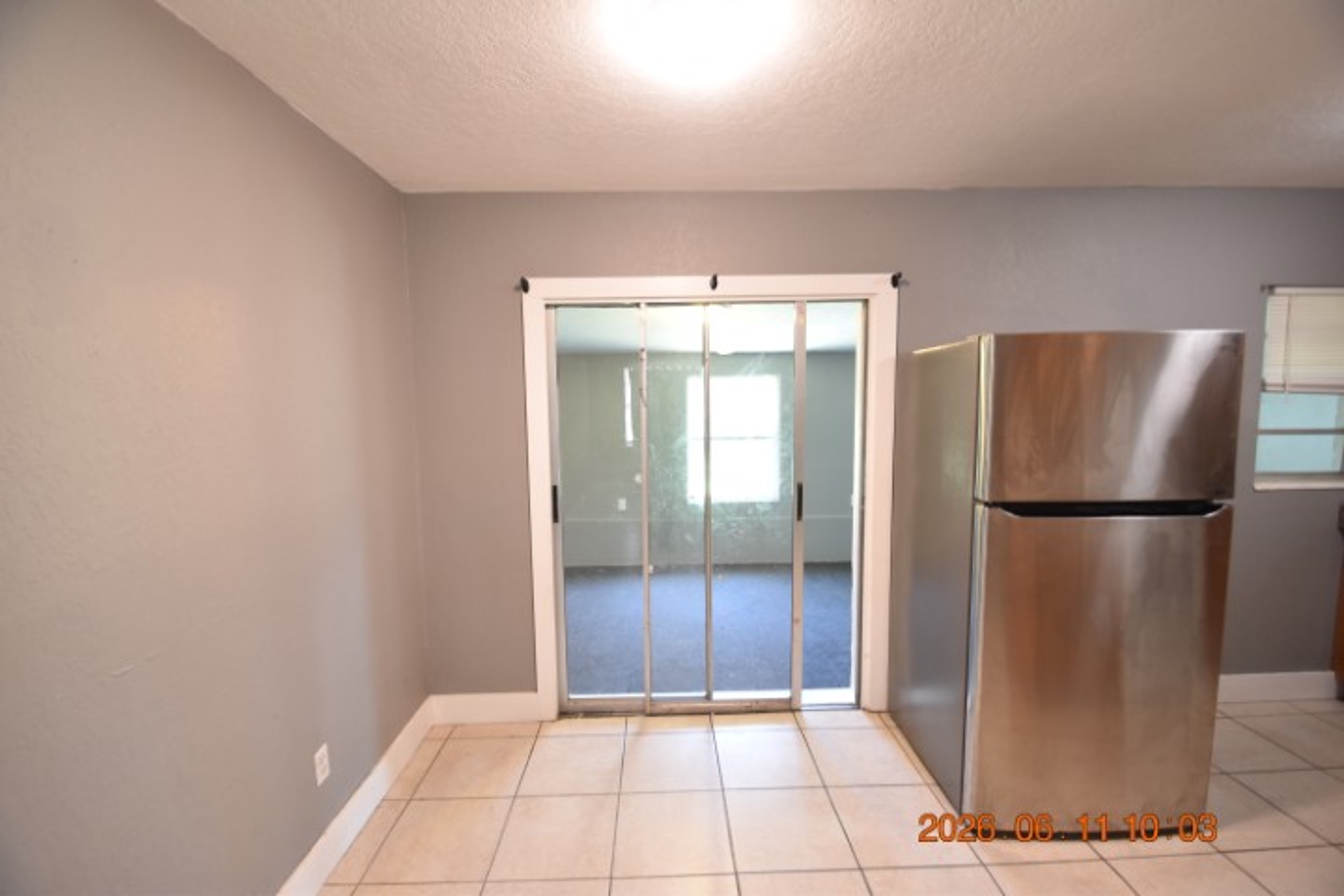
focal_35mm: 15
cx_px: 672
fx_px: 560
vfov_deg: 77.3
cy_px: 448
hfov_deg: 100.4
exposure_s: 1/30
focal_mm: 10
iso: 800
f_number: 3.5
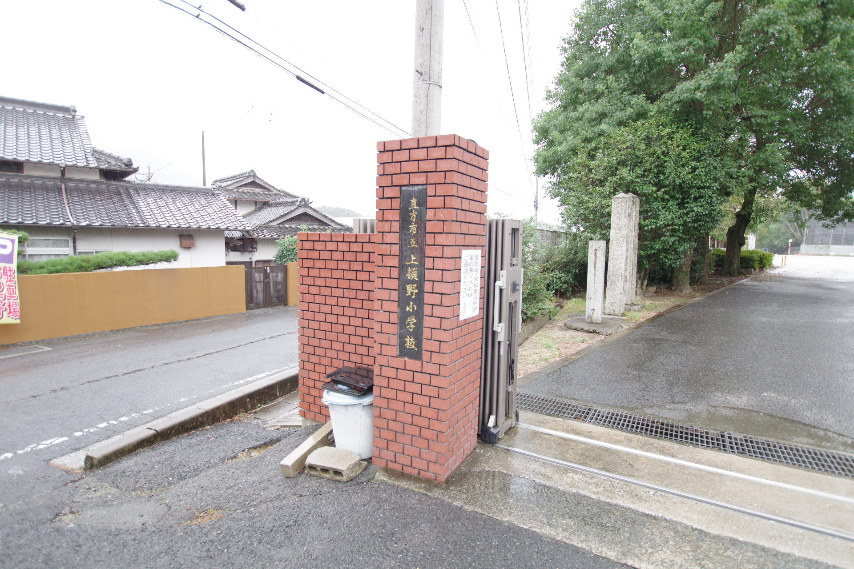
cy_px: 284
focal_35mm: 18
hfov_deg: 90.0
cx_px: 427
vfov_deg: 67.4
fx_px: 427
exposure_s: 1/50
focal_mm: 12
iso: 200
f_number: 3.5
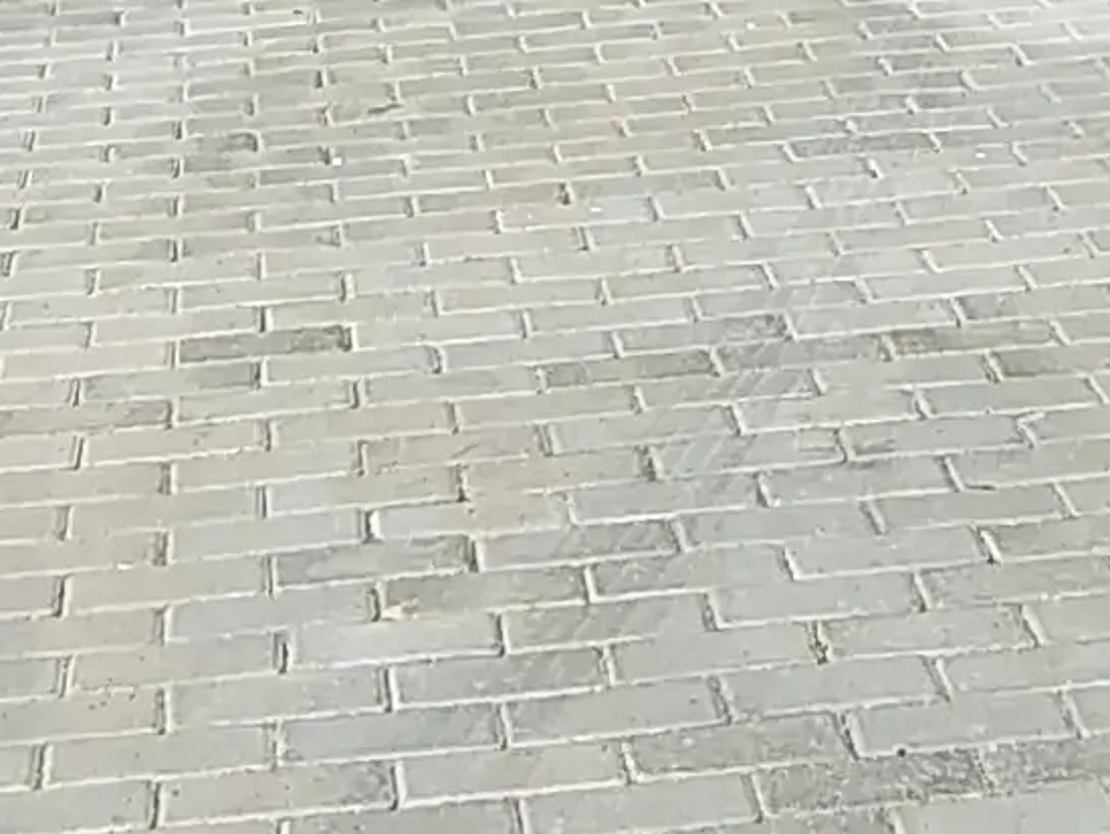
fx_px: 3882
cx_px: 1156
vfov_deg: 11.2
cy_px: -775
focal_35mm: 121
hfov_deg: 15.9
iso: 100
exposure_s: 1/1825
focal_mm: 2.13
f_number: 2.2
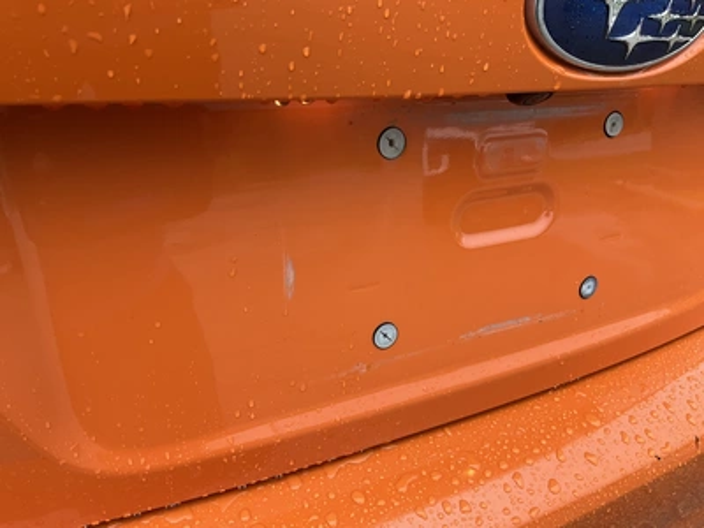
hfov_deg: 61.7
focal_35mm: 29
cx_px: 352
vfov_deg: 48.2
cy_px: 264
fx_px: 590
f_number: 1.8
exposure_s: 1/122
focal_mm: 3
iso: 20
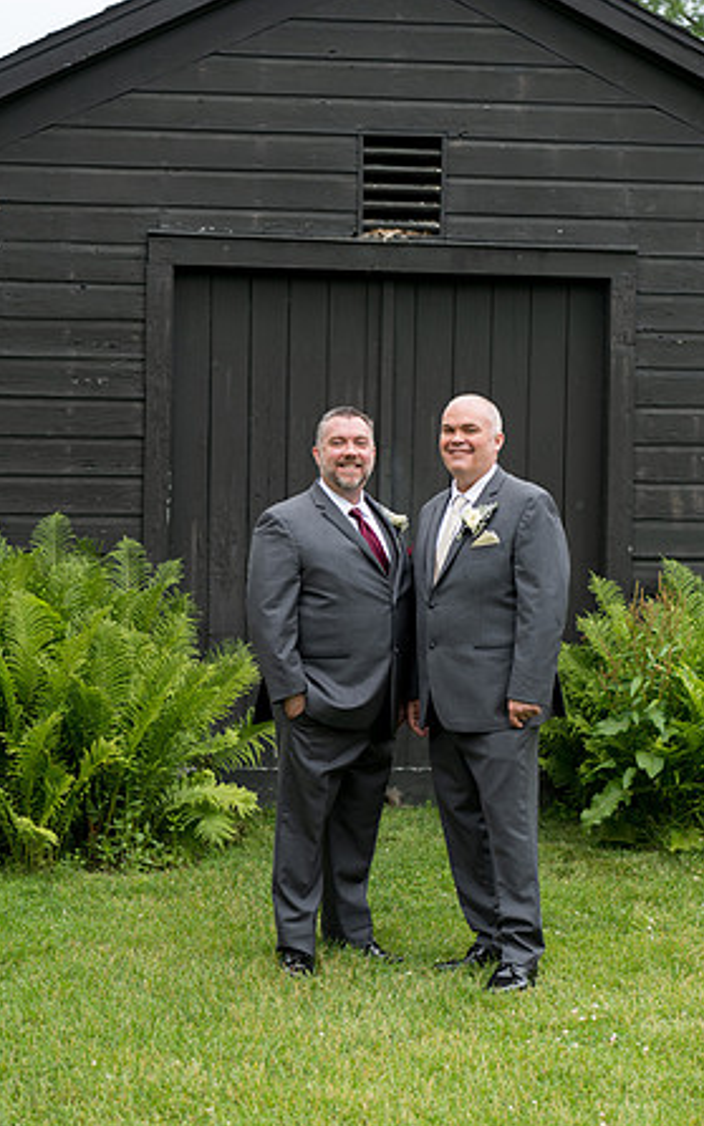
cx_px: 368
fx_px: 2209
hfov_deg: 18.1
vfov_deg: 28.6
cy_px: 560
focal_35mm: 72
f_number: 2.8
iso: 64
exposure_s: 1/200
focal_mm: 70
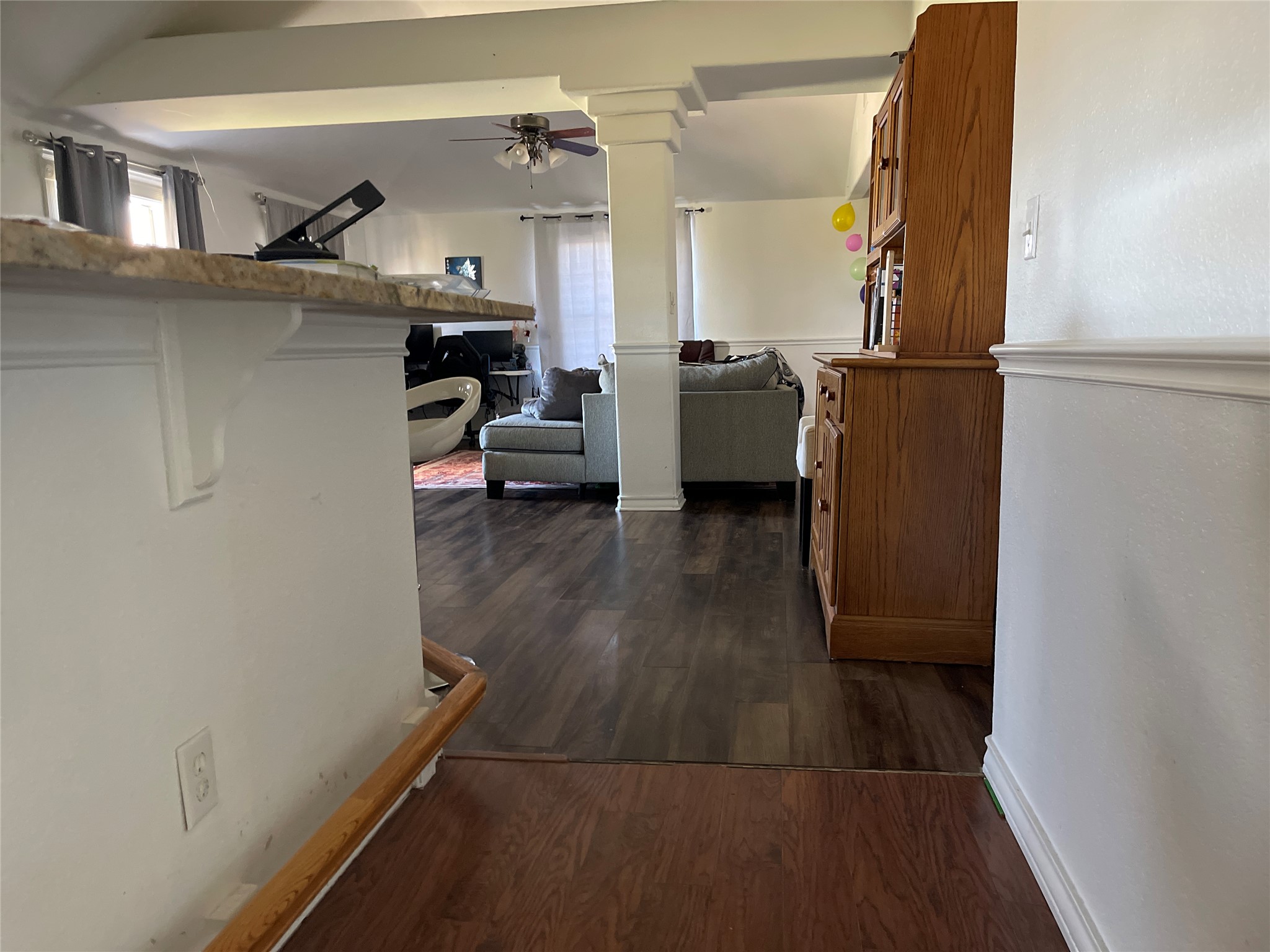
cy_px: 476
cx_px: 635
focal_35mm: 26
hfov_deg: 67.3
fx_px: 954
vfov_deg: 53.1
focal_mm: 5.1
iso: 500
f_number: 1.6
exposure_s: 1/58
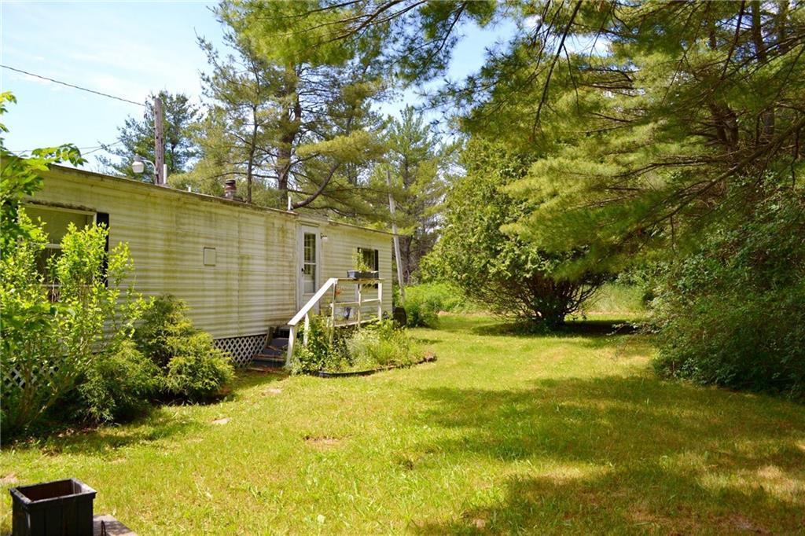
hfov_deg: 67.4
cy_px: 268
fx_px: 604
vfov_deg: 47.9
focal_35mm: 27
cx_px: 402
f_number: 6.3
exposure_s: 1/160
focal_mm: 18
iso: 100
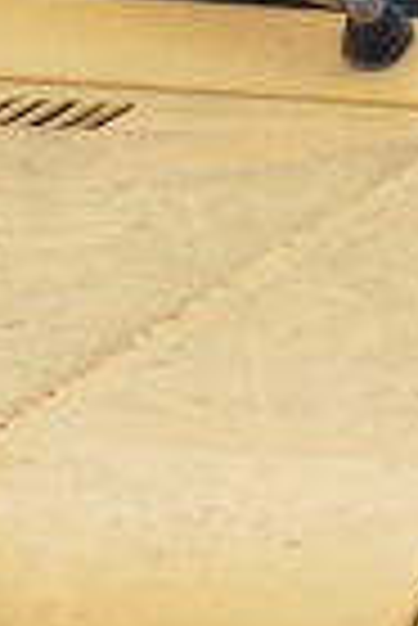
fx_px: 8756
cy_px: 239
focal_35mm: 504
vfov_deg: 4.1
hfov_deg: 2.7
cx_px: -76
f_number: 5.6
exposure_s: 1/250
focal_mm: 50
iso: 400
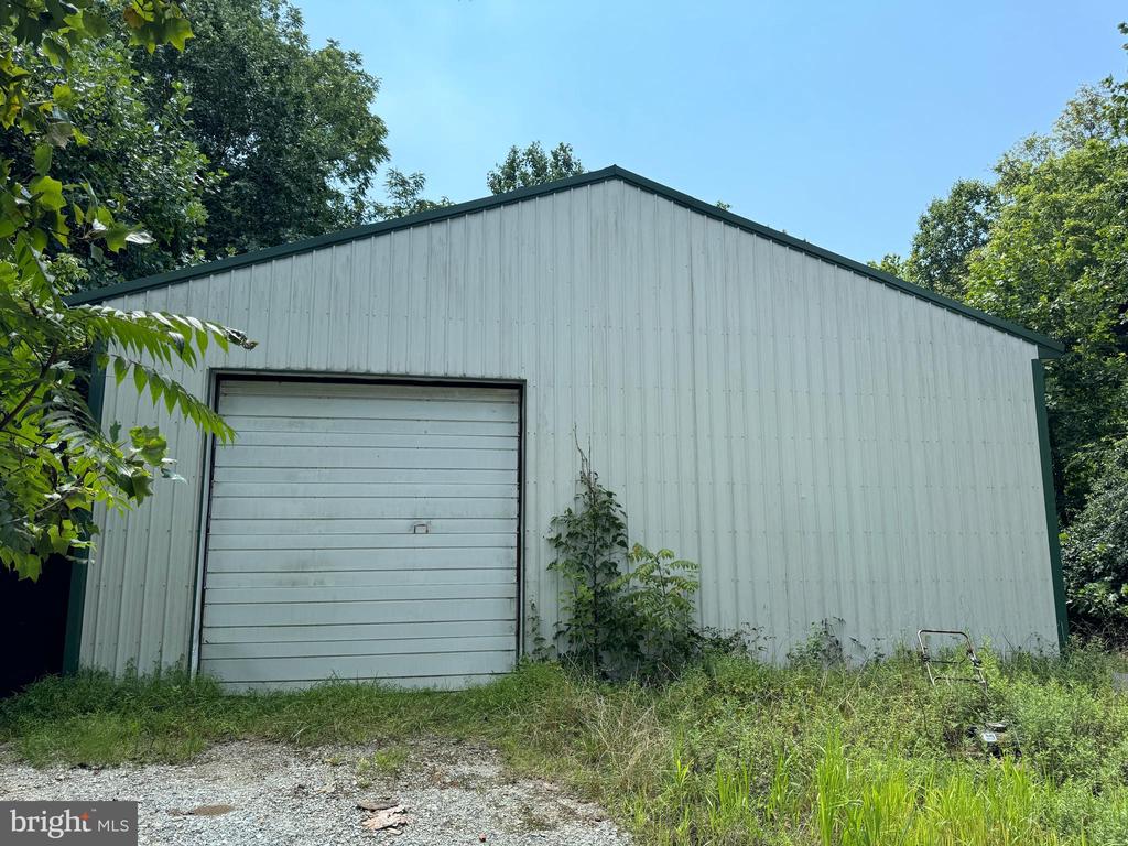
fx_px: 782
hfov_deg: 71.6
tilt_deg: +5.7
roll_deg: -0.7
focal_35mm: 24
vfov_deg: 56.8
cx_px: 564
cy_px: 423
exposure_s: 1/1524
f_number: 1.78
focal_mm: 6.76
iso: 80
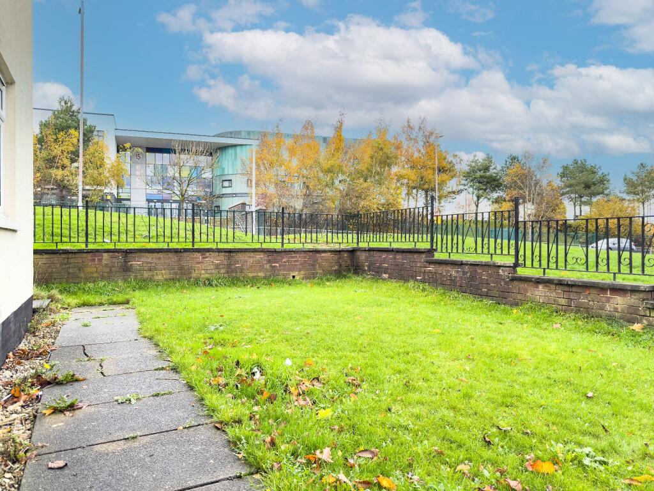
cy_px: 246
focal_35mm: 24
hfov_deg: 71.6
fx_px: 453
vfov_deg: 56.8
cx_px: 327
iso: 64
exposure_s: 1/1050
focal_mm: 6.76
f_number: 1.8
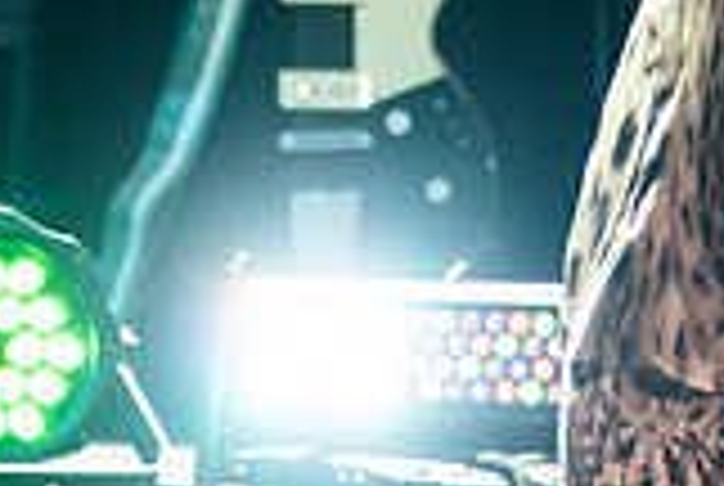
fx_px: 27542
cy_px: -820
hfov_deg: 1.5
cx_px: 1106
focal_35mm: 1367
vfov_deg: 1.0
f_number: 4
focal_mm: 200
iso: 2000
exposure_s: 1/400
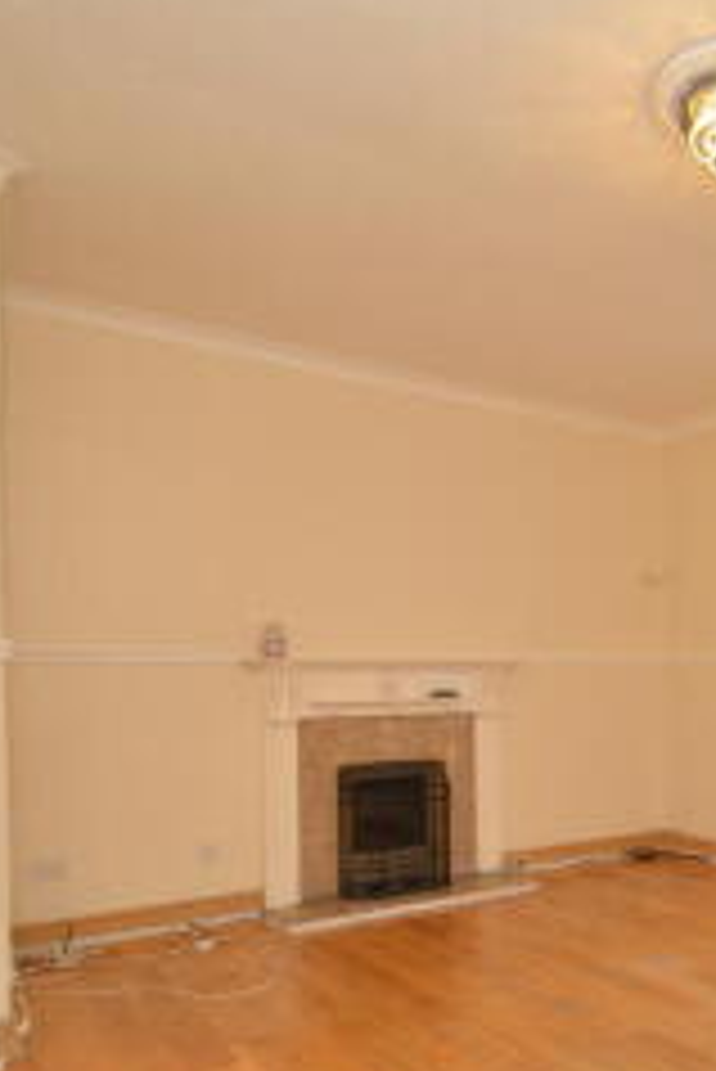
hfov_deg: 39.4
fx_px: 894
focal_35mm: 30
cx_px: 689
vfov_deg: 61.2
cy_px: 659
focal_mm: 10
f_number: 5
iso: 100
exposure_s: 1/15
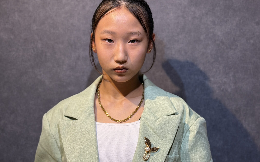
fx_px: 432
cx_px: 113
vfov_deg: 21.3
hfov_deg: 33.4
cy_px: 79
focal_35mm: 61
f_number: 1.78
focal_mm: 6.76
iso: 80
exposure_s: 1/100
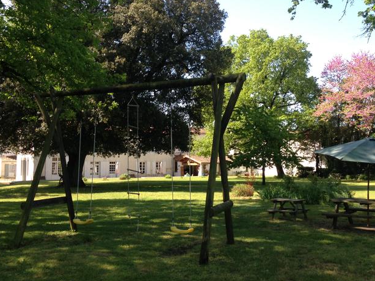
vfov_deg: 33.5
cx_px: 201
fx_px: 466
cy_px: 119
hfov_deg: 43.8
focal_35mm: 43
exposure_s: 1/404
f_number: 2.4
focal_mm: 4.12
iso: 50
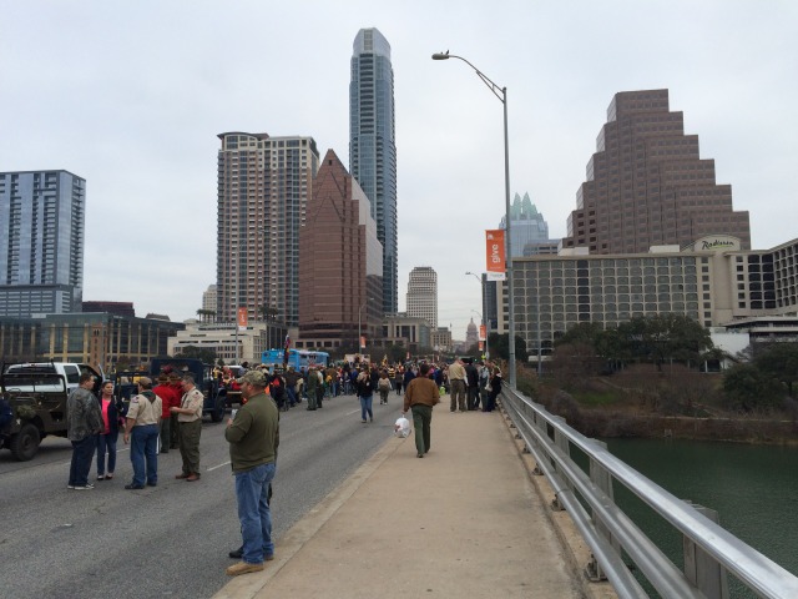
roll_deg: +2.0
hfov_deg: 61.7
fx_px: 669
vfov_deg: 48.2
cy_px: 300
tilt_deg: +5.6
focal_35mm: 29
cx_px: 399
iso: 32
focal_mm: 4.15
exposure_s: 1/774
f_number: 2.2
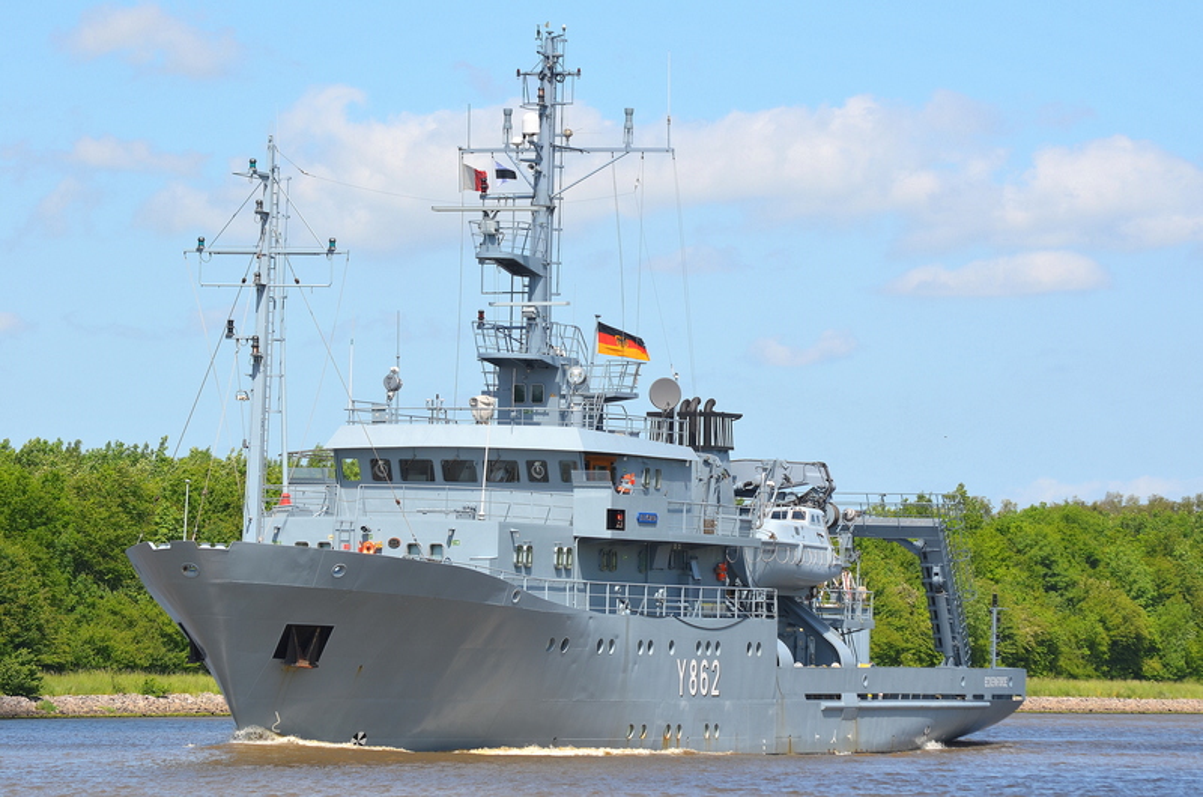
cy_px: 398
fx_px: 6753
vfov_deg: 6.8
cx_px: 602
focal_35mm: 202
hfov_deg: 10.2
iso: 100
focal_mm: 135
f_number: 9
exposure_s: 1/320
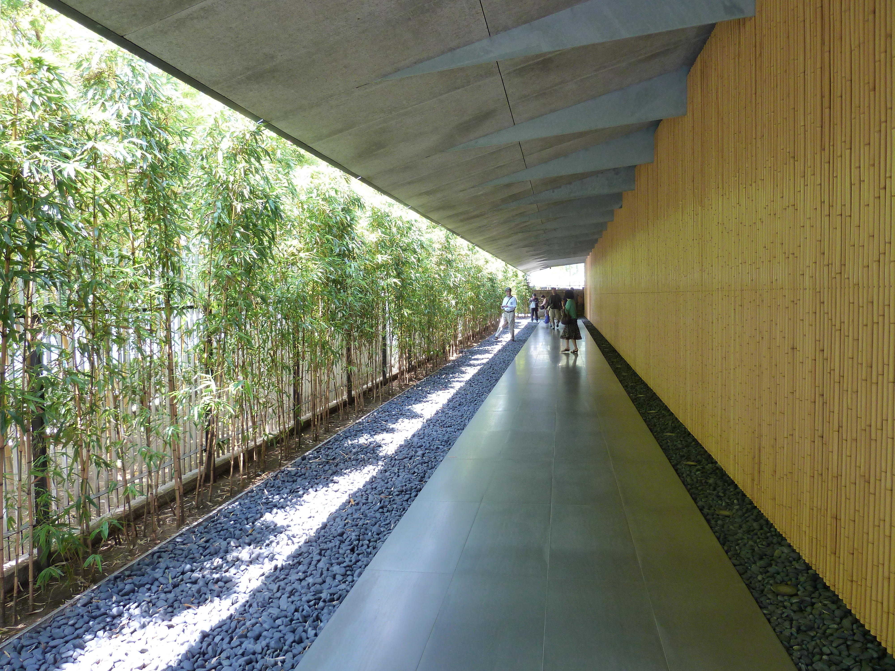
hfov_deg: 69.4
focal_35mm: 25
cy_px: 336
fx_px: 646
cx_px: 448
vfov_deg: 54.9
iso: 125
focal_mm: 4.1
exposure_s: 1/40
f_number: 3.3
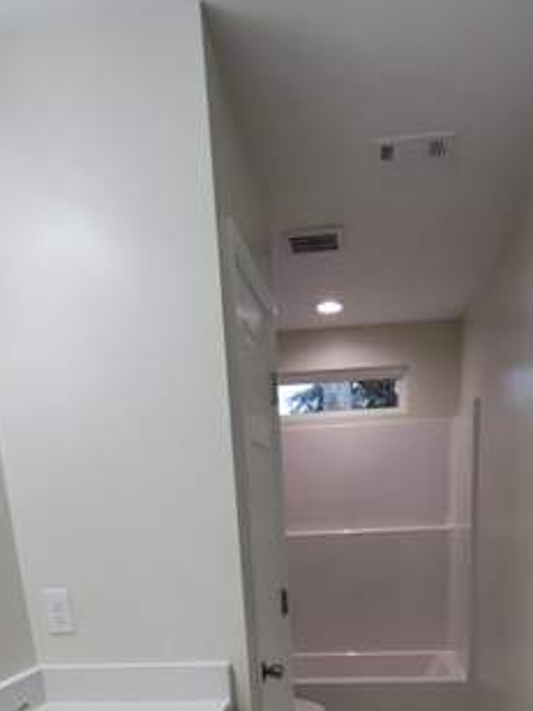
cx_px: 307
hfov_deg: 51.2
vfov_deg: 53.2
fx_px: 554
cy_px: 693
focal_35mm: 27
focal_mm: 2.2
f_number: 2.2
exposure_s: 1/60
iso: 64
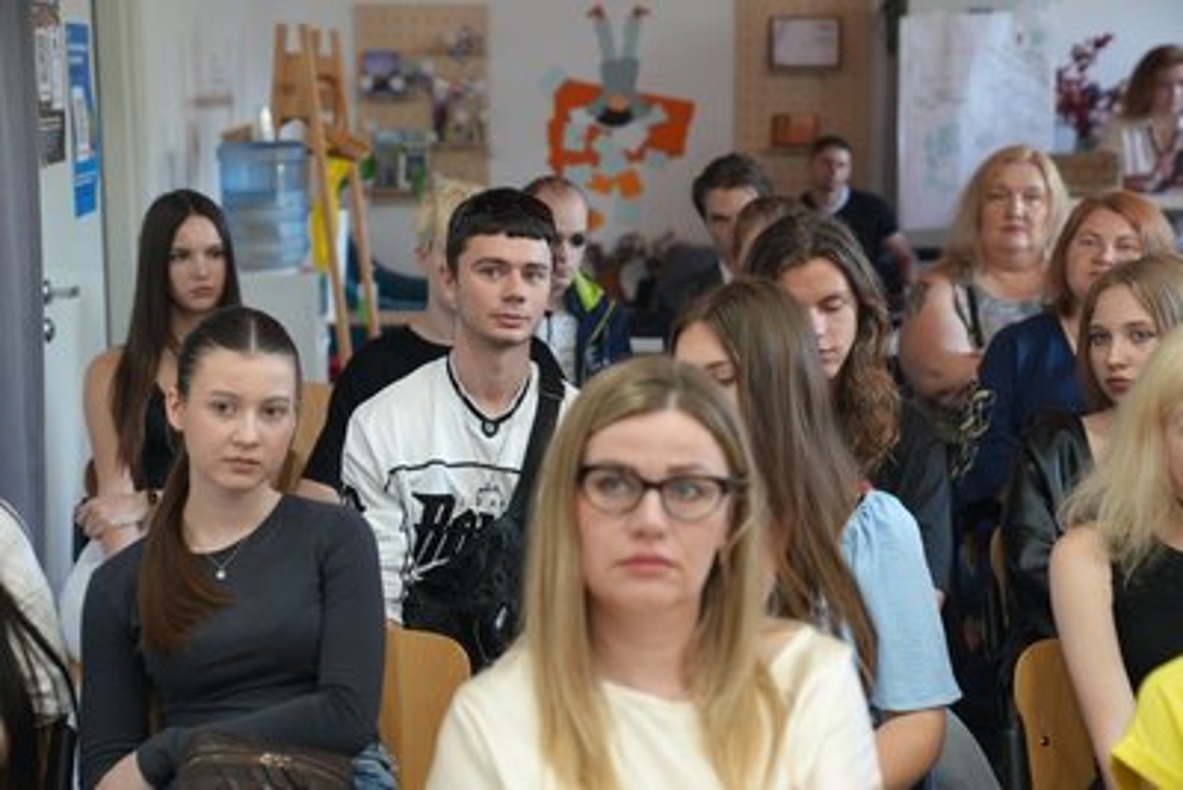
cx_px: 592
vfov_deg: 19.5
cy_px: 395
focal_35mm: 70
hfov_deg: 28.8
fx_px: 2301
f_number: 4
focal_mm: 70
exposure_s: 1/160
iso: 2500
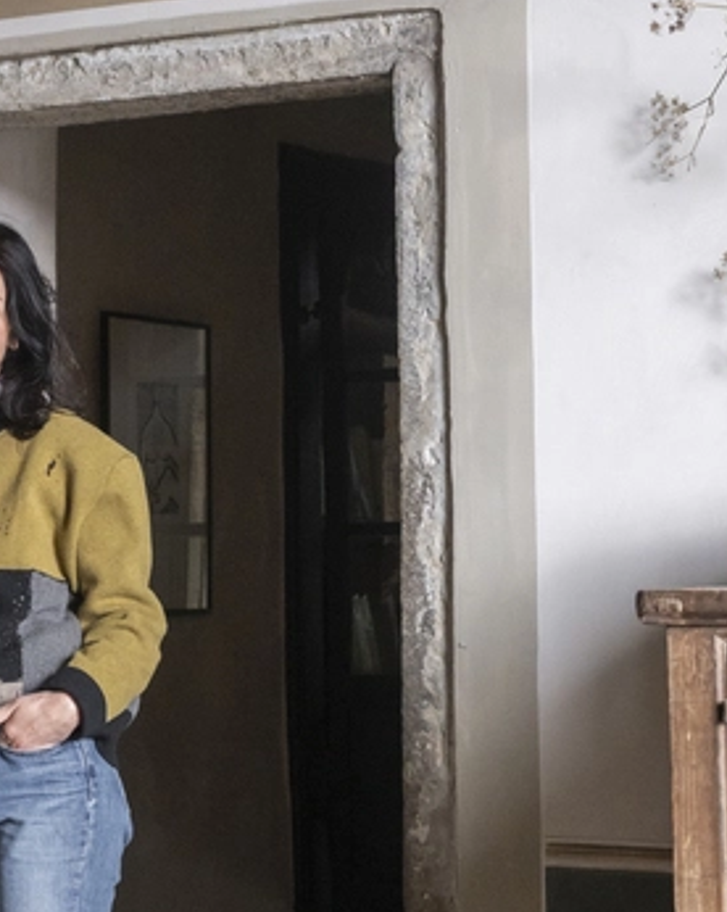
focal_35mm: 110
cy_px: 398
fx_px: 2964
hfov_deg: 13.8
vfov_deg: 17.5
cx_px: -8
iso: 2000
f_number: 5
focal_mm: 45
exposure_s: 1/160
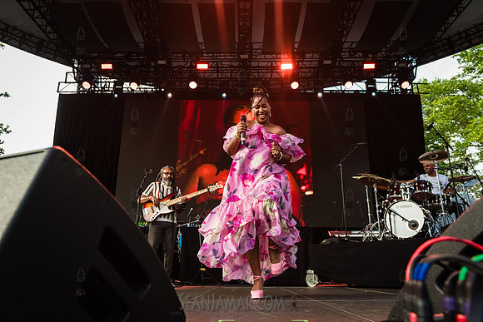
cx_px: 242
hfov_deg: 65.5
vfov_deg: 46.4
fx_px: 376
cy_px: 161
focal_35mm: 28
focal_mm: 28
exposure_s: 1/640
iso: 2000
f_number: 4.5
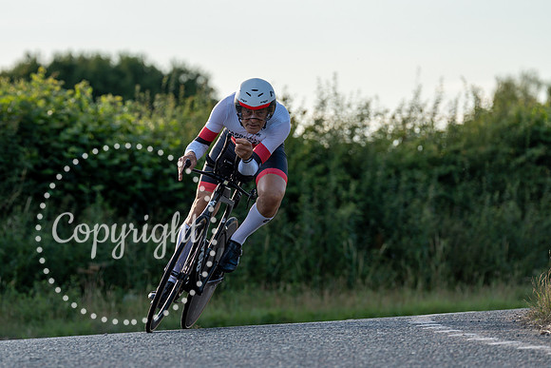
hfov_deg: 8.6
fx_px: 3659
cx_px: 212
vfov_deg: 5.8
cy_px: 141
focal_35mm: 239
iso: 125
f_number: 4
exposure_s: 1/1000
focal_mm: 194
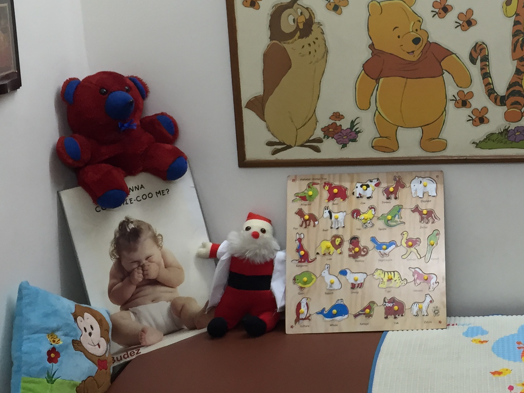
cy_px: 148
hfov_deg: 28.4
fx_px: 984
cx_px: 498
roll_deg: +0.6
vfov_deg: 22.5
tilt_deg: -9.5
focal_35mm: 65
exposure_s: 1/33
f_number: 2.2
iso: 80
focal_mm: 4.15
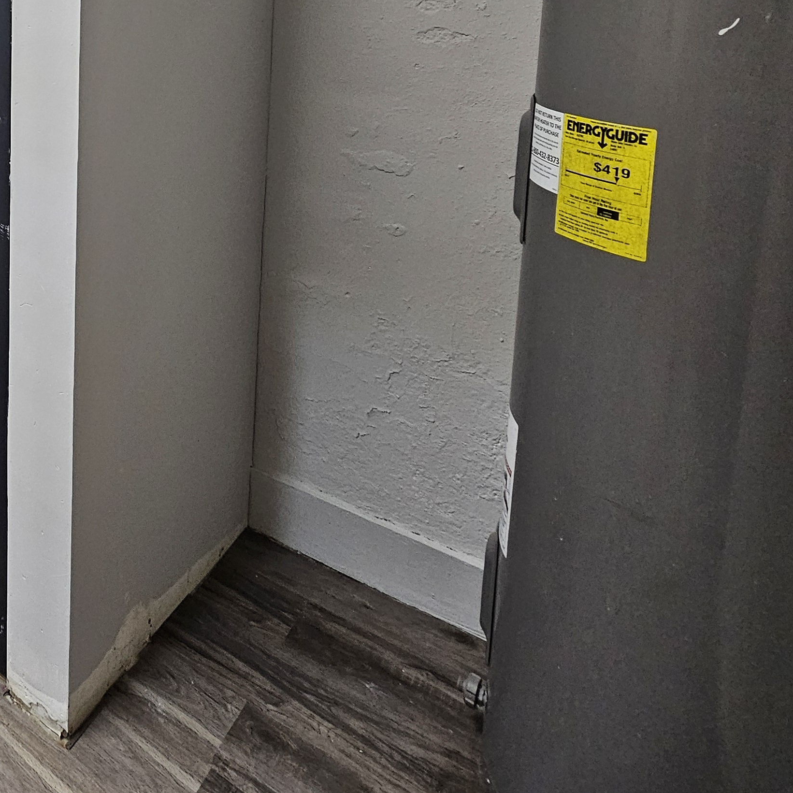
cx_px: -63
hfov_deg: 44.8
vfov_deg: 50.4
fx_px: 726
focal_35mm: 28
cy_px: 71
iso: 250
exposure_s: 1/60
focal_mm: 2.2
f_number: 2.2
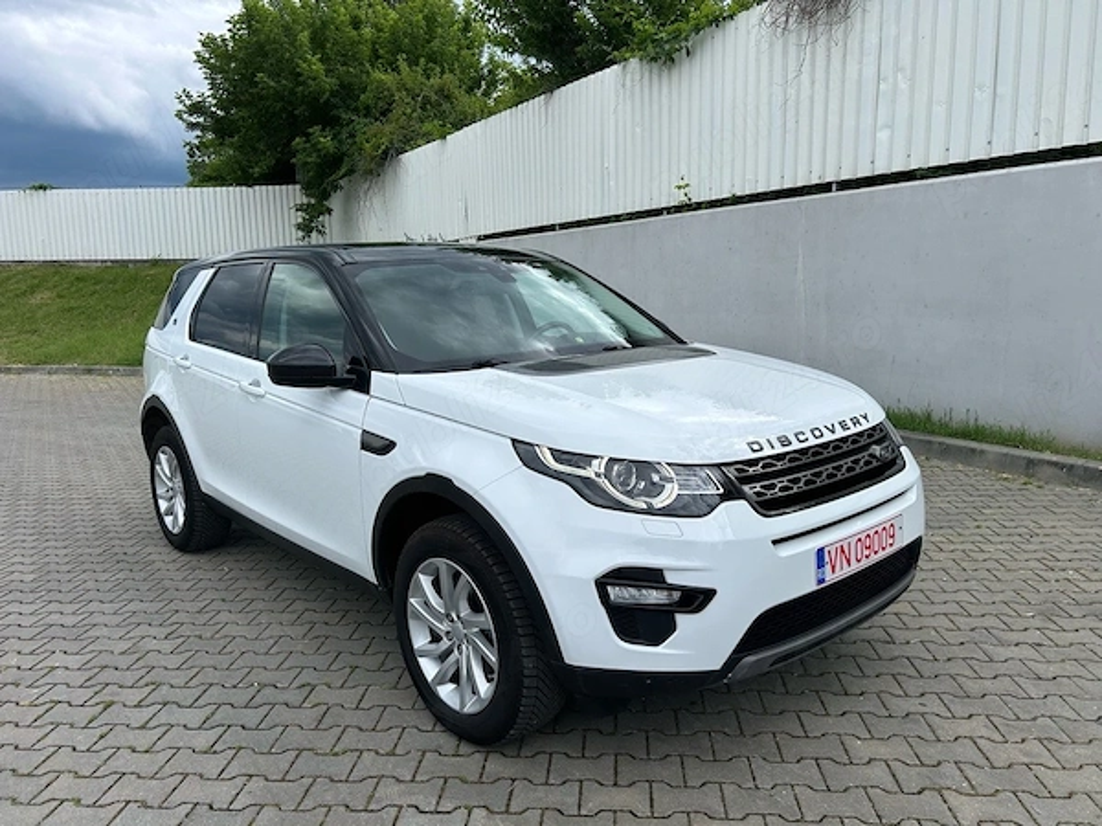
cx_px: 551
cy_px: 413
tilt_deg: -8.6
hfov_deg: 67.3
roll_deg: +1.7
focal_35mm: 26
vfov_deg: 53.1
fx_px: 828
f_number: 1.5
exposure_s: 1/2083
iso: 50
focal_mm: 5.7
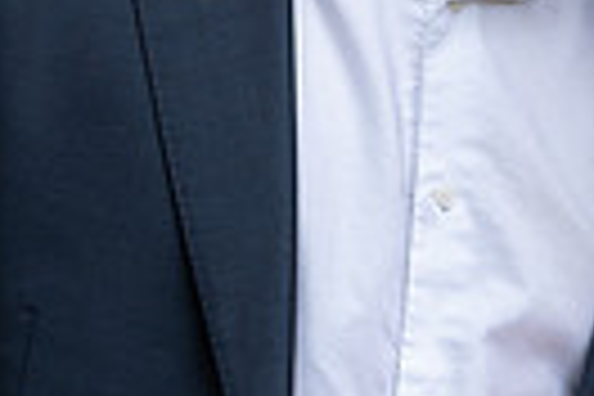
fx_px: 7639
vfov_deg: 3.0
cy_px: -196
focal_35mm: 463
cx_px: 603
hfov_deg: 4.4
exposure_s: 1/500
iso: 500
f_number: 4
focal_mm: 105
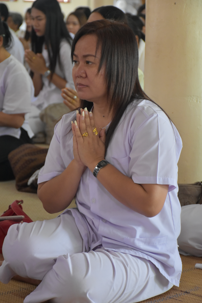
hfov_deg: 11.1
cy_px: 153
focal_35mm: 123
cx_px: 101
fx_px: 1035
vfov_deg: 16.7
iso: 2500
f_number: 5.3
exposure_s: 1/60
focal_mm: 80
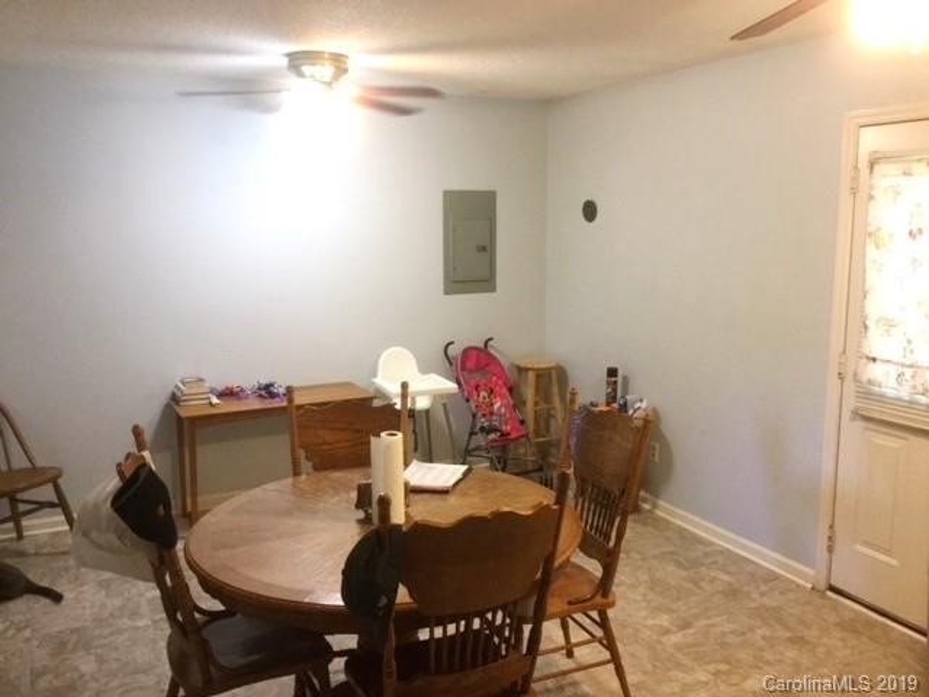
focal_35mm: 31
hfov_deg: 58.4
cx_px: 464
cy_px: 348
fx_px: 832
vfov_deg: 45.4
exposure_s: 1/30
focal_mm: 3.3
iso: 100
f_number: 2.4
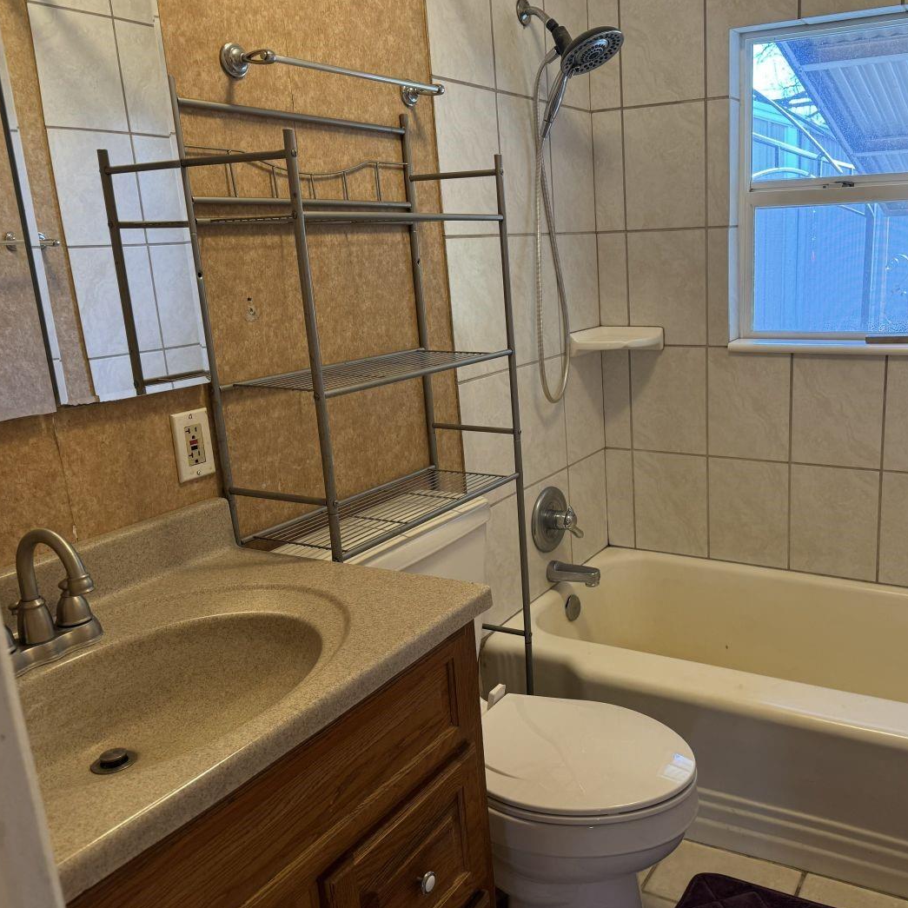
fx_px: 861
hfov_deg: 54.4
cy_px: 447
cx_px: 609
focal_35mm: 29
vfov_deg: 55.6
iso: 125
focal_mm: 6.76
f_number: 1.78
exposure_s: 1/60
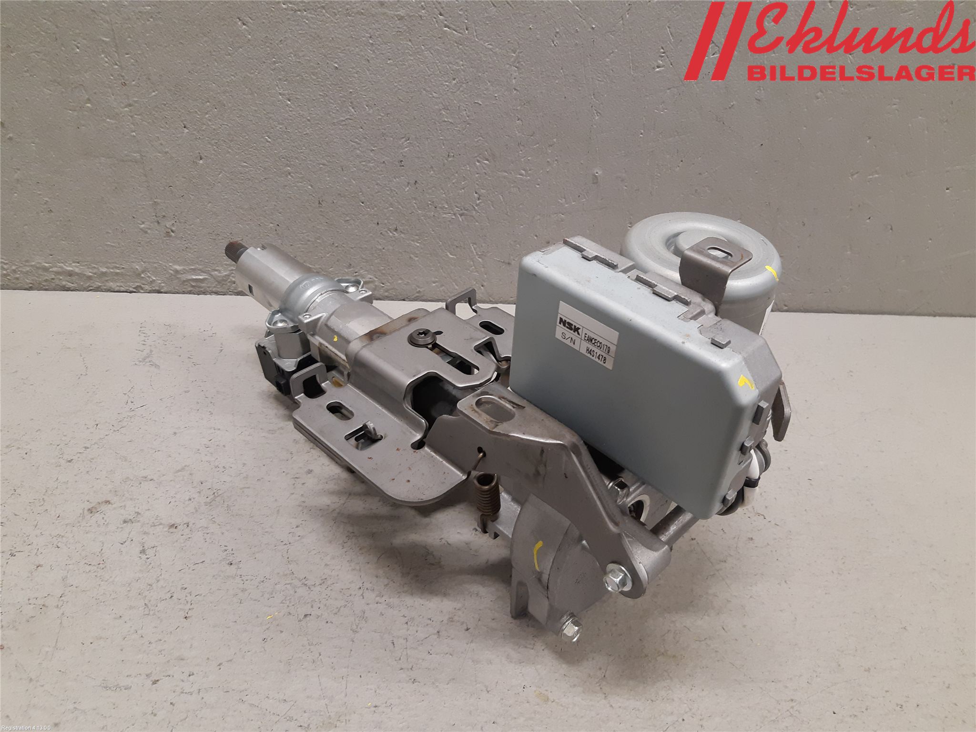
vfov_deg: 53.1
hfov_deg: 67.3
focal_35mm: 26
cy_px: 366
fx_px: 733
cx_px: 488
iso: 160
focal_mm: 3.93
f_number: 1.7
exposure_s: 1/50
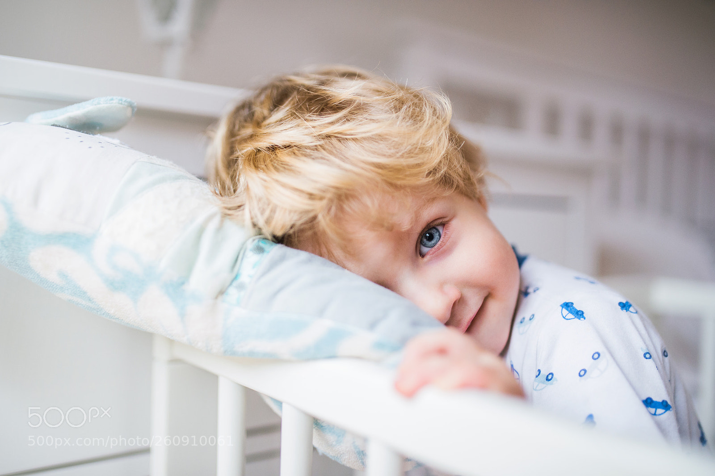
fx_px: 695
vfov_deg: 37.8
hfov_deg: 54.5
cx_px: 358
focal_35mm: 35
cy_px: 238
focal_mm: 35
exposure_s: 1/400
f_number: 1.8
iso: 1000
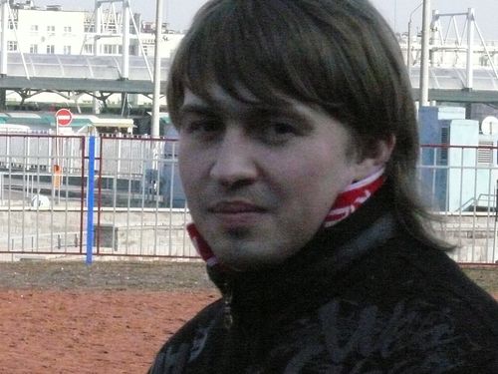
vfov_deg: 7.2
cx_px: 249
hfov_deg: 9.7
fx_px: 2949
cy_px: 187
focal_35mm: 205
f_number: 11
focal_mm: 24.3
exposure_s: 1/1000
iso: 1600
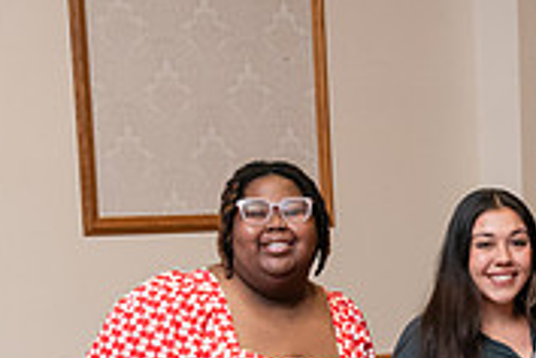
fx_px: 2337
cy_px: 478
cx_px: 687
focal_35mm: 157
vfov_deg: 8.6
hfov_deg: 12.7
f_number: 4.5
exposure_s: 1/200
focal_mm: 48
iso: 2000
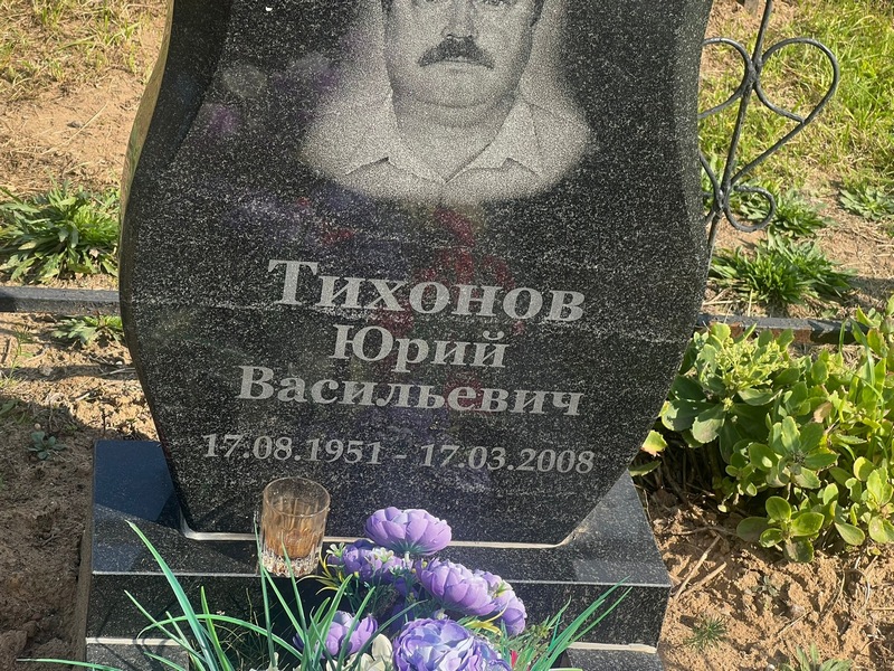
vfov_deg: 19.1
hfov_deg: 25.3
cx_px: 447
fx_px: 1989
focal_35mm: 77
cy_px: 336
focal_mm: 9
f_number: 2.8
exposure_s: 1/252
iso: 25
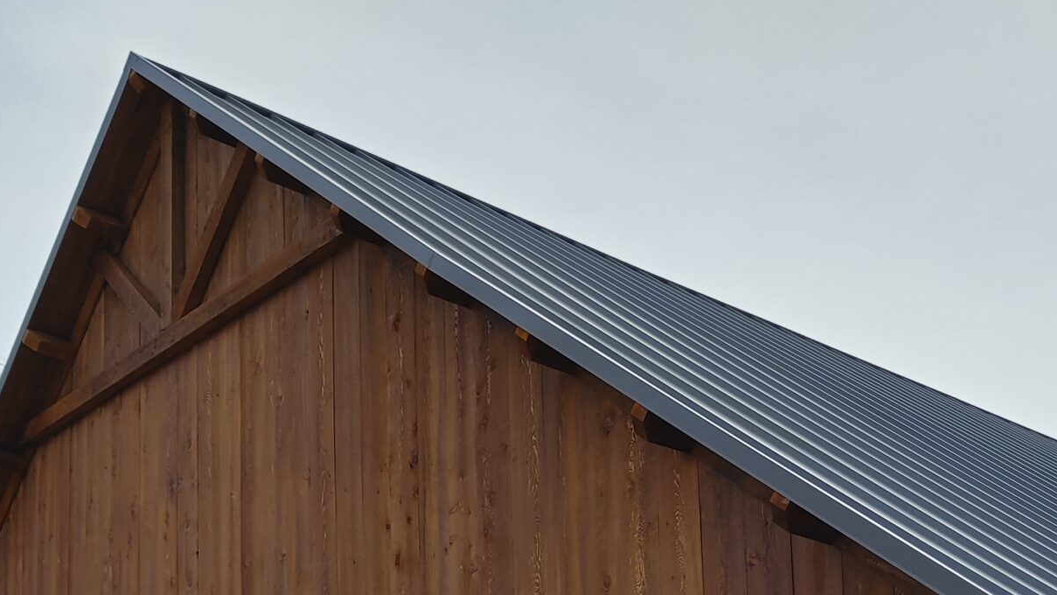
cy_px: 833
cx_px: 491
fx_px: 1682
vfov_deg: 18.3
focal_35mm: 60
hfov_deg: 34.9
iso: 50
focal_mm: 5.58
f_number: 1.8
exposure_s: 1/1389
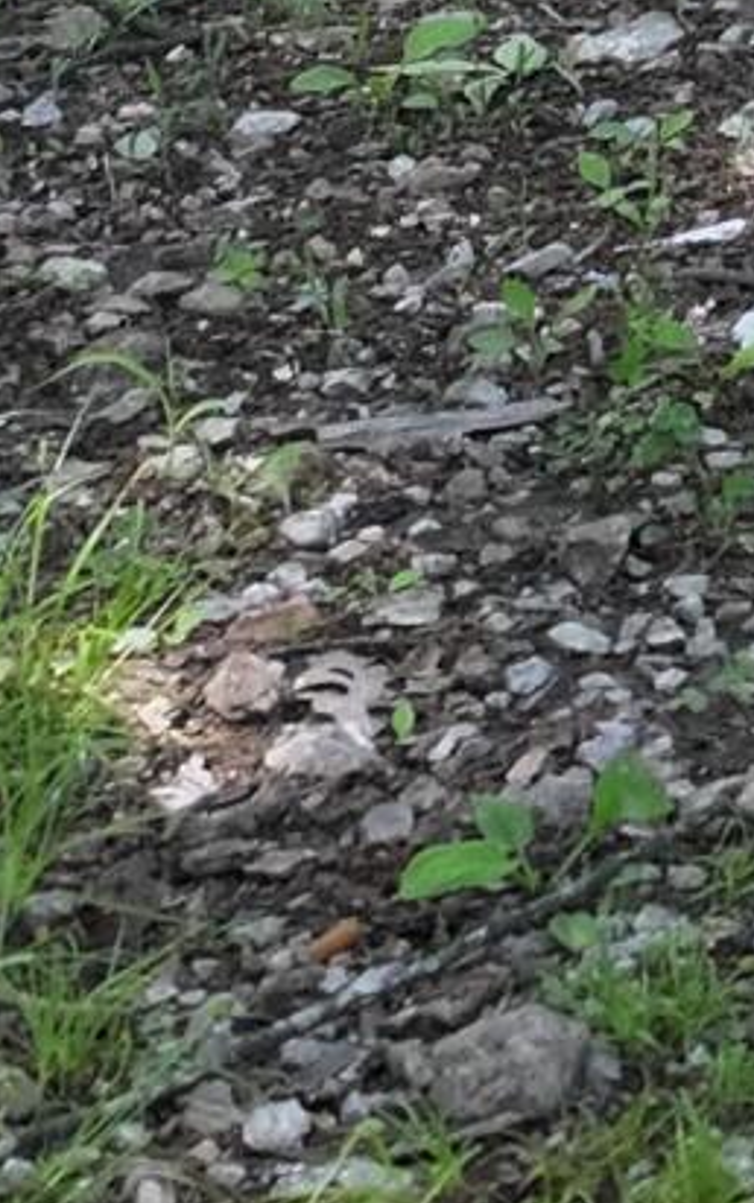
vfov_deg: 9.9
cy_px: -1753
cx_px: 2581
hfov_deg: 6.3
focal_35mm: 185
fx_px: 6074
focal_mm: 12.29
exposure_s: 1/240
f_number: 2.8
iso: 100
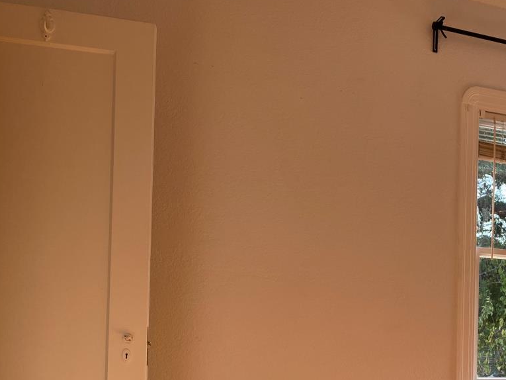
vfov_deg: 27.4
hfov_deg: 34.8
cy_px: 353
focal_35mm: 51
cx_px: 478
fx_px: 746
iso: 32
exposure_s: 1/206
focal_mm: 4.25
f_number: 1.8
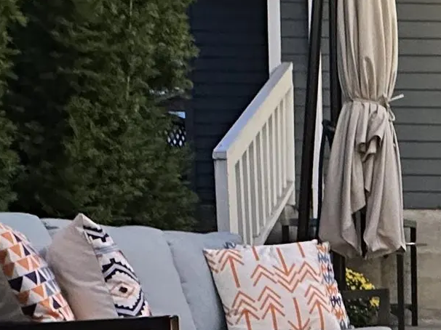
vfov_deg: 20.0
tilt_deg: -5.7
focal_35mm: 71
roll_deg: +0.2
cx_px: 596
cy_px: 345
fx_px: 904
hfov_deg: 23.7
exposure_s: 1/41
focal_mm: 2.22
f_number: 2.2
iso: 1250
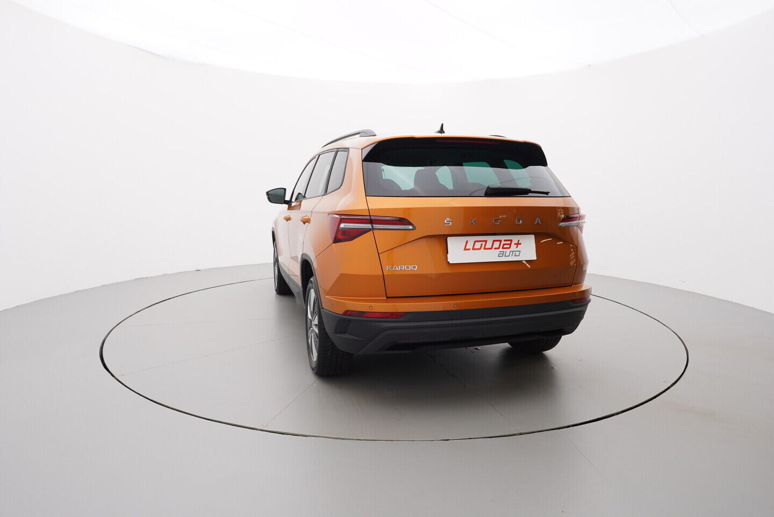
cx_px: 387
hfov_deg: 77.3
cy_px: 258
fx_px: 484
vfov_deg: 56.2
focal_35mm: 22
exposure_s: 1/80
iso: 200
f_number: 5
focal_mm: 15
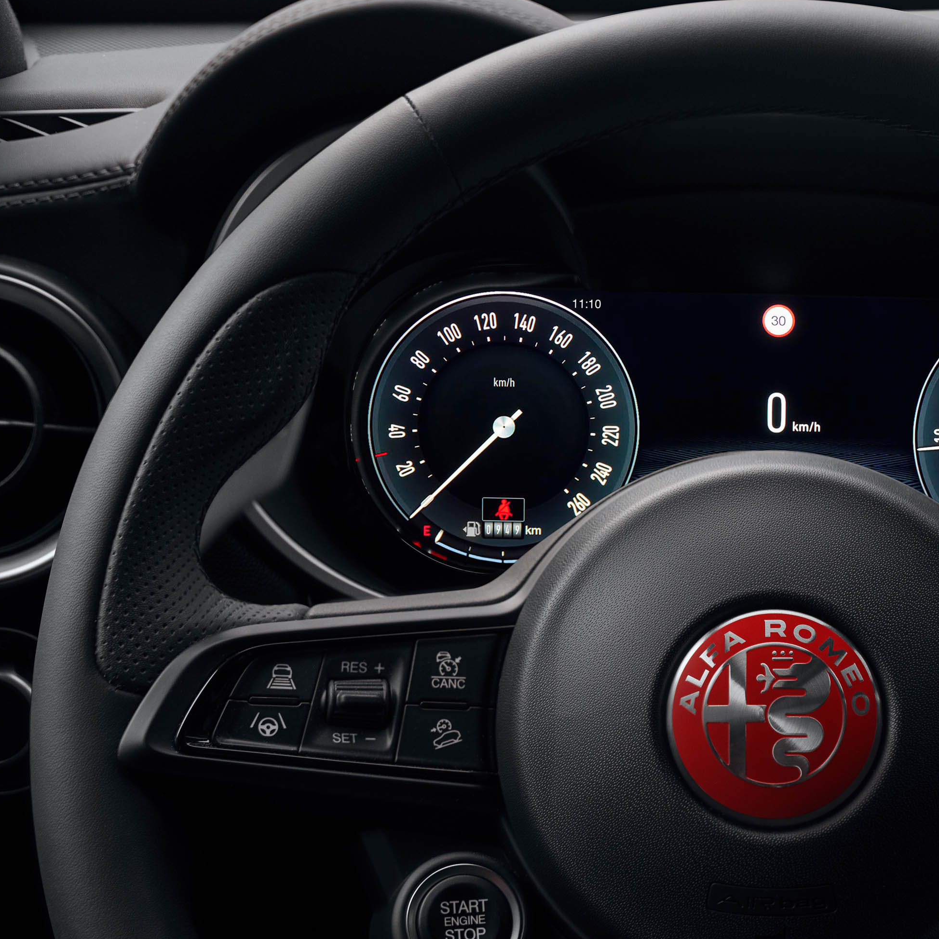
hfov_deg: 17.4
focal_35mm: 99
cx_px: 777
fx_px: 3038
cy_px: 476
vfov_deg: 17.6
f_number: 5
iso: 800
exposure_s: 1/40
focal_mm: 70
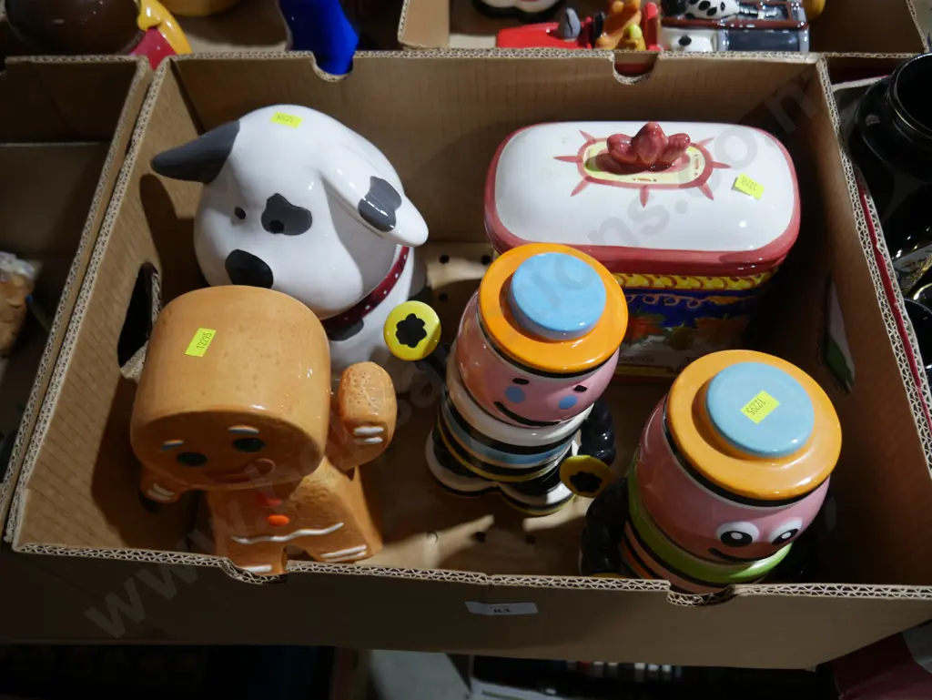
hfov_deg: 63.4
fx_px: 754
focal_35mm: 28
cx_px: 466
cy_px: 350
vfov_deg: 49.8
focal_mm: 14
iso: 320
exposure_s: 1/60
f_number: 3.5
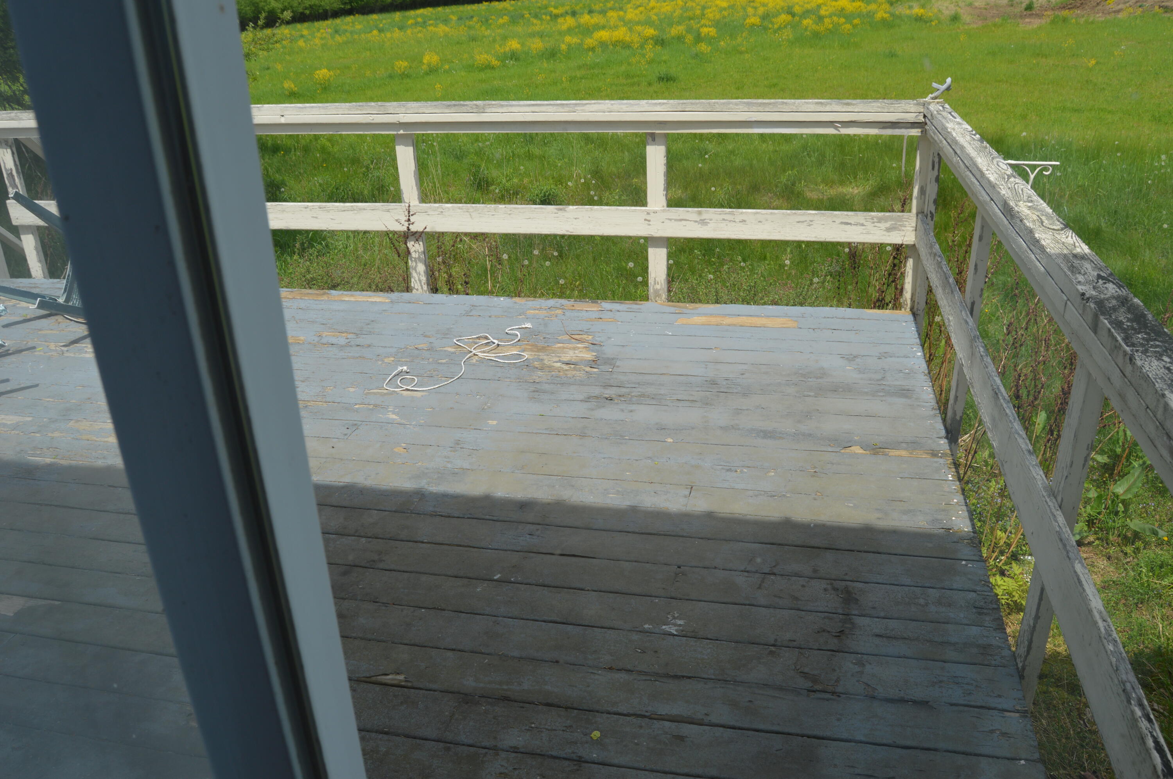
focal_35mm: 27
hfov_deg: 67.4
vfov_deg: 47.8
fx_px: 879
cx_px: 586
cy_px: 390
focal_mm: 18
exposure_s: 1/250
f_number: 8
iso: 100
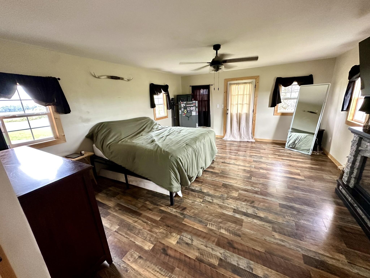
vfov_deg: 85.7
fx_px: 150
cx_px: 185
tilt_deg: -14.8
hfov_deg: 102.1
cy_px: 139
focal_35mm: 14
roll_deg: +2.7
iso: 400
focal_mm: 2.22
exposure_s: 1/60
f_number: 2.2
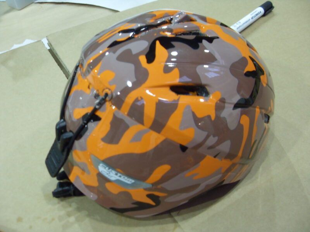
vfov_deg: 40.7
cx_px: 155
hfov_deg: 52.6
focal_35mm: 35
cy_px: 116
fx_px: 313
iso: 200
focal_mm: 6.3
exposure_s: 1/20
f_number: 2.8
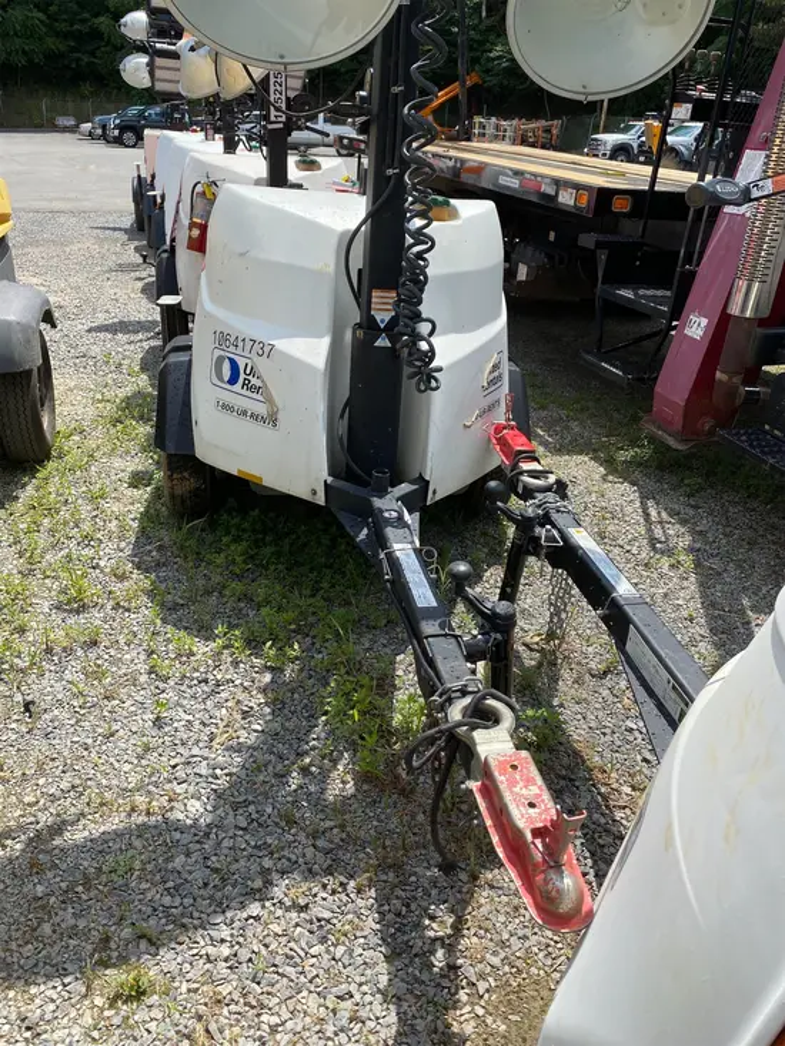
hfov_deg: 53.1
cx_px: 392
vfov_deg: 67.3
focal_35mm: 26
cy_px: 523
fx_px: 786
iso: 32
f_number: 1.8
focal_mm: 4.25
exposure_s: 1/2268
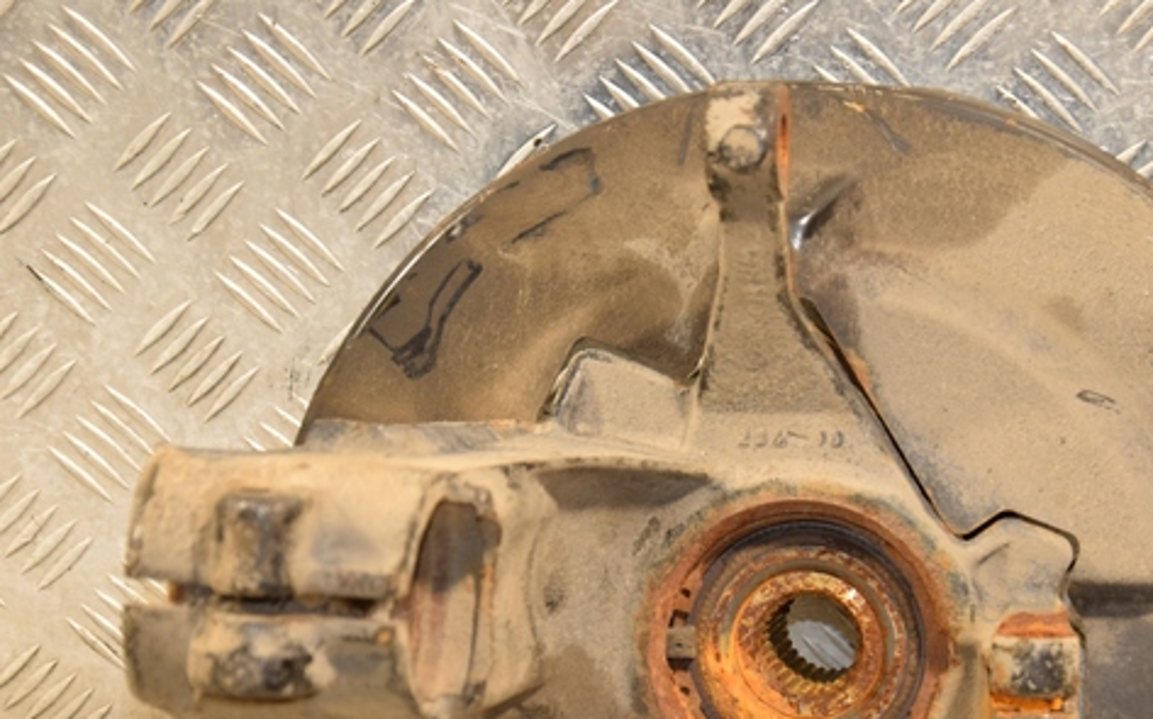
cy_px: 495
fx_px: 3769
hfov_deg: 17.4
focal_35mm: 120
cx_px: 700
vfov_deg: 10.9
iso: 800
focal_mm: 58
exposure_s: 1/100
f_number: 5
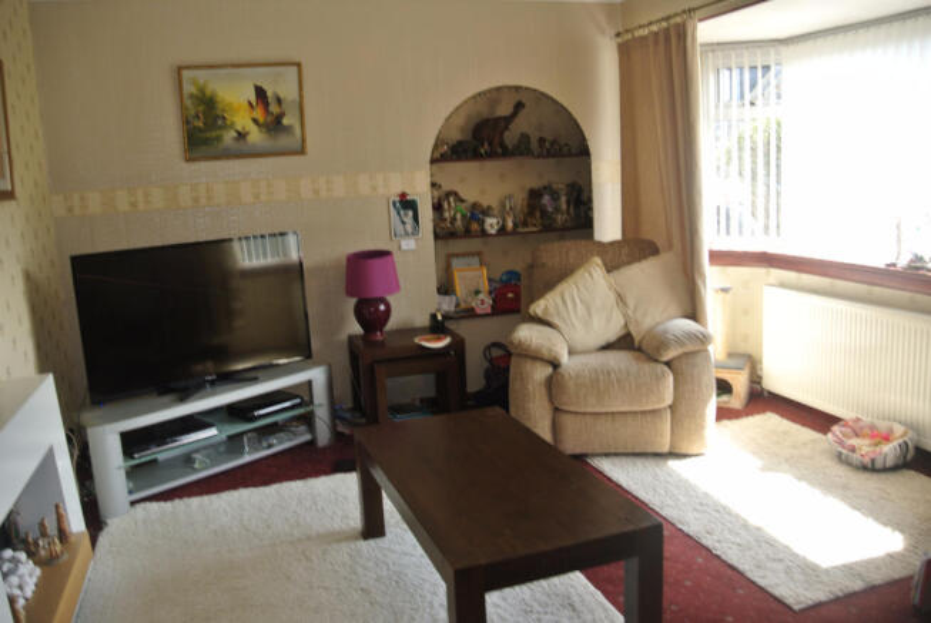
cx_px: 466
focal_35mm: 29
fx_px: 751
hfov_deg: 63.6
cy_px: 312
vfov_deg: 45.1
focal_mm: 11
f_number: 4
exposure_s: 1/60
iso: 100
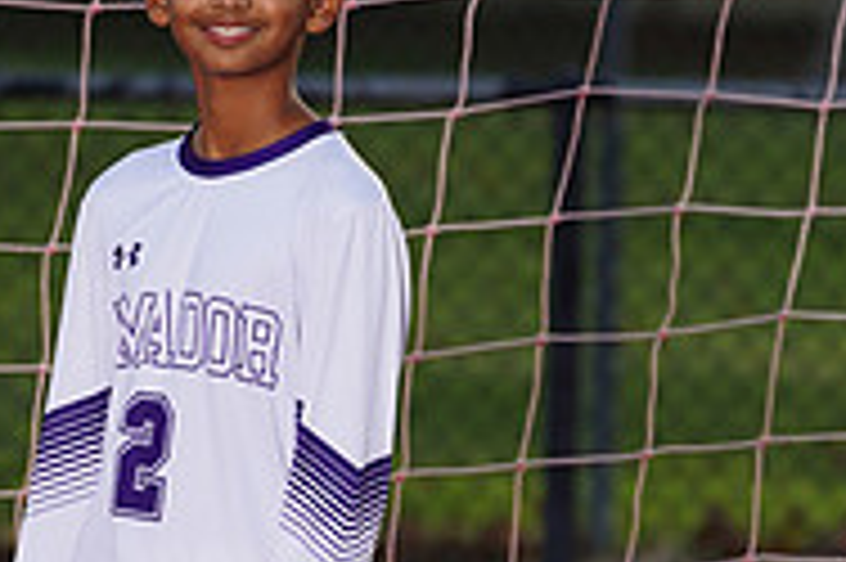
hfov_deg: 3.0
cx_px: 124
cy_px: 755
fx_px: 16036
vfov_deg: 2.0
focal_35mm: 683
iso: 320
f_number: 5.6
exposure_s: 1/250
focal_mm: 221
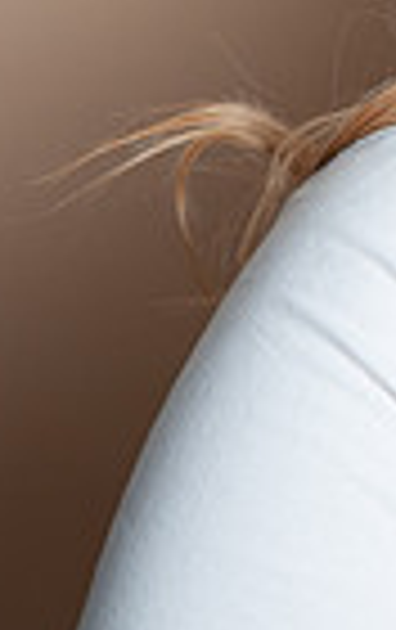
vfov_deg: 7.5
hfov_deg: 4.6
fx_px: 4764
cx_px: 944
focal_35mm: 277
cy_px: 7
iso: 400
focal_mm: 60
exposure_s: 1/200
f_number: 9
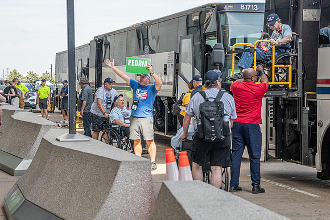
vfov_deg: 17.3
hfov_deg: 25.6
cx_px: 152
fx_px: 725
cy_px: 96
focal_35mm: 79
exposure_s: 1/1600
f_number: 3.5
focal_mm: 42
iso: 250
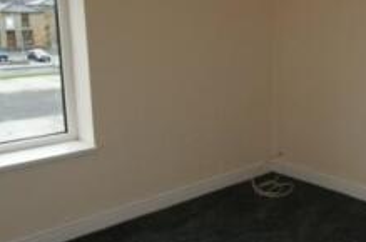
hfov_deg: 42.2
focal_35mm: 45
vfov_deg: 29.1
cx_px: 279
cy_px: 190
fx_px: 457
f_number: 5.6
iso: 400
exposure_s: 1/60
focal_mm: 10
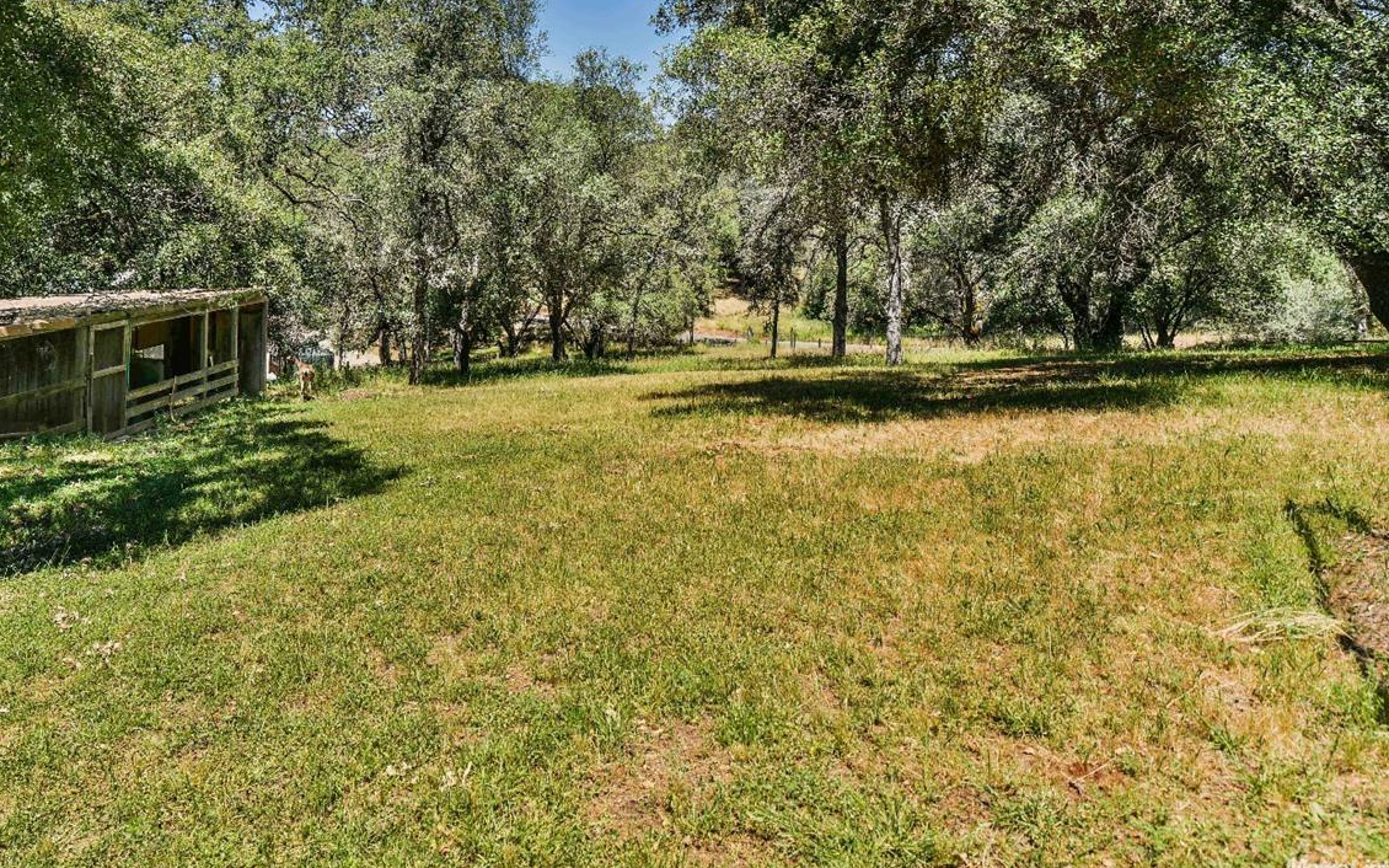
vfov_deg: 51.7
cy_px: 268
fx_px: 871
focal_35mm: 23
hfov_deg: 75.2
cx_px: 484
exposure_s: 1/640
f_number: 7.1
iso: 200
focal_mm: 17
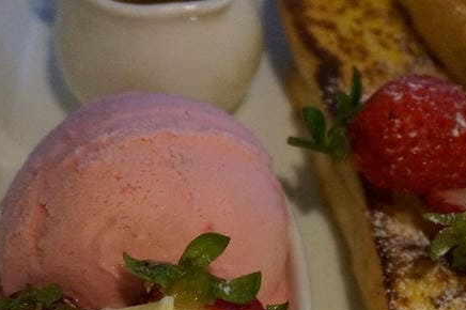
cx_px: 448
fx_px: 1280
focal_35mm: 99
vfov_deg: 13.8
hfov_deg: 20.1
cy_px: 136
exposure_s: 1/100
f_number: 4.5
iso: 3200
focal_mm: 24
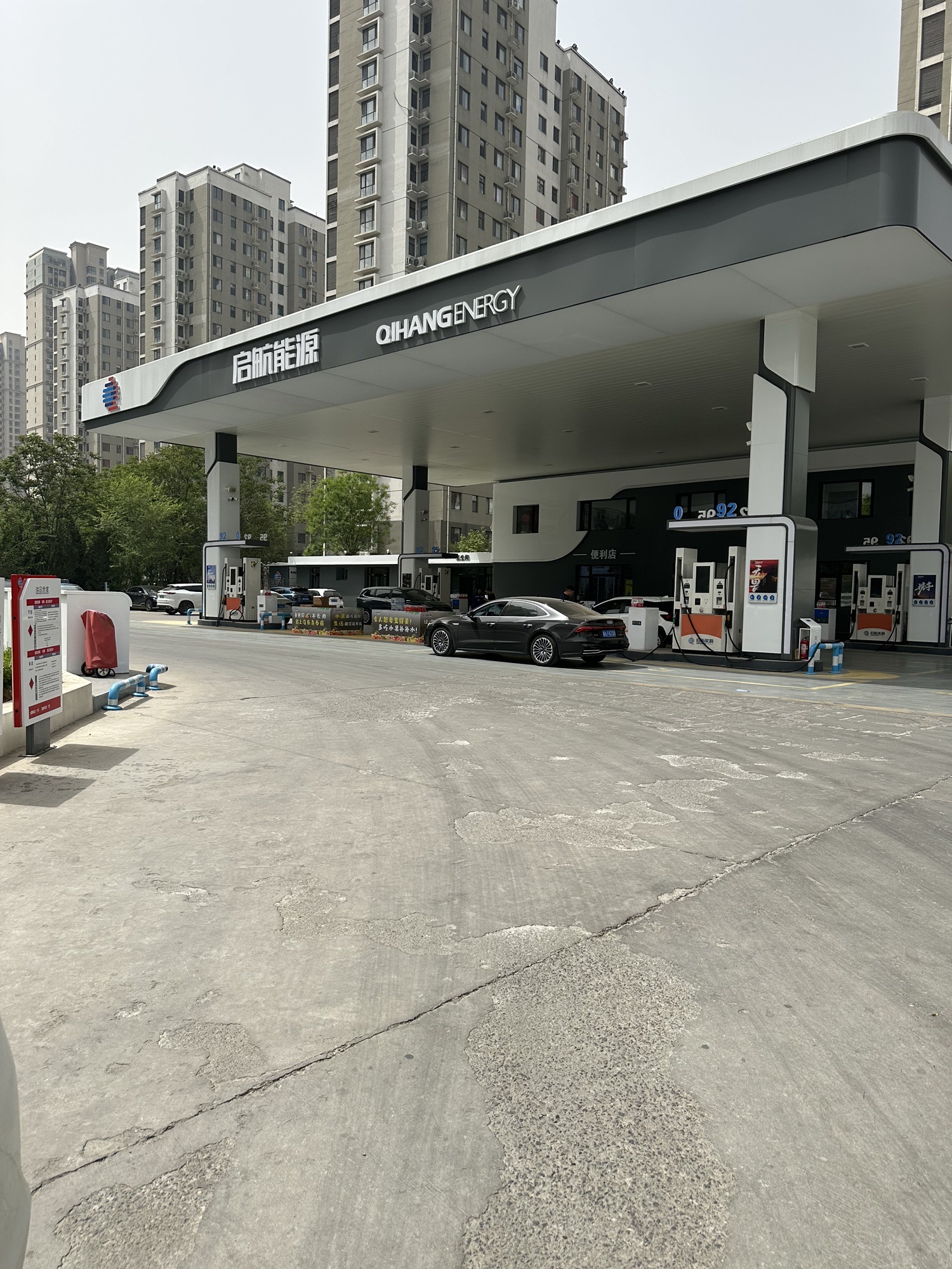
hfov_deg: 56.8
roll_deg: -2.5
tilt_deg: -0.9
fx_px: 880
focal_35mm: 24
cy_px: 634
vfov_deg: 71.6
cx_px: 476
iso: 80
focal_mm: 6.86
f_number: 1.78
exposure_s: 1/5000
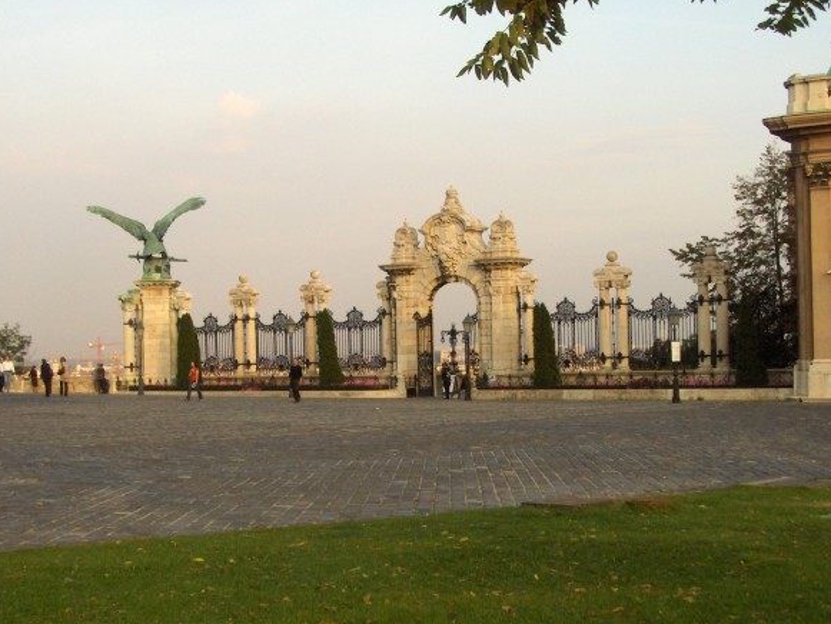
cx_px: 415
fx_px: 1417
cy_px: 370
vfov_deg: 24.8
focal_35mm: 59
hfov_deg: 32.7
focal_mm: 8.19
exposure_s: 1/446
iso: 100
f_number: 3.1
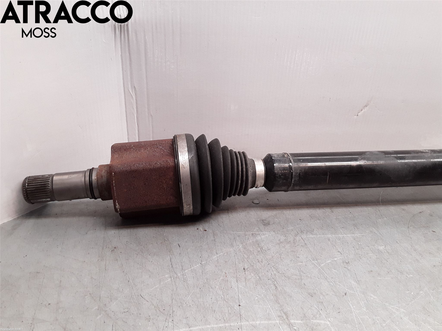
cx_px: 221
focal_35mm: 28
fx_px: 358
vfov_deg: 49.7
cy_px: 166
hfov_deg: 63.4
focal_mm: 2.91
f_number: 1.9
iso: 50
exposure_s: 1/50
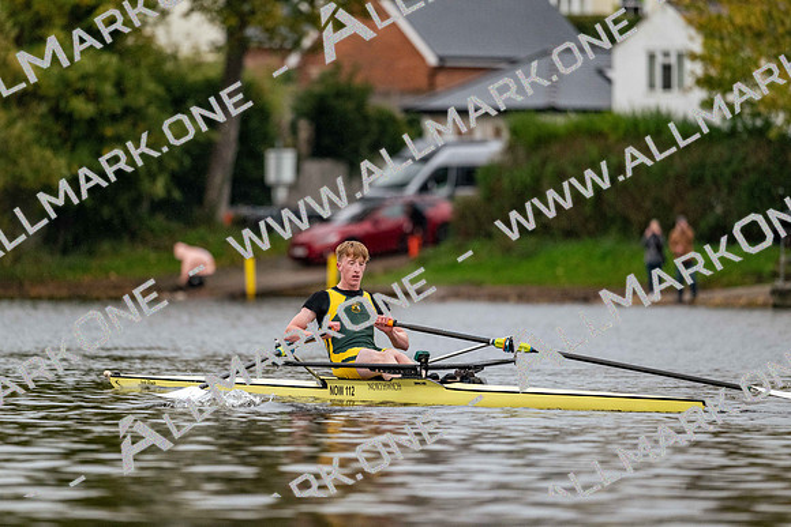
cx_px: 396
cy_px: 264
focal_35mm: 400
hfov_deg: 5.2
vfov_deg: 3.4
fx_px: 8791
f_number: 4.5
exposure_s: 1/2500
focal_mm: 400
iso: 2800
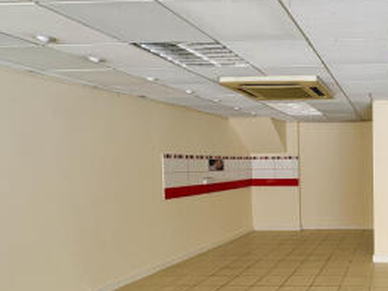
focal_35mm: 31
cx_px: 380
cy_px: 184
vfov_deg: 45.0
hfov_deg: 48.9
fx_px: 347
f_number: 2.2
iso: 64
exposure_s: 1/99
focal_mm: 2.22
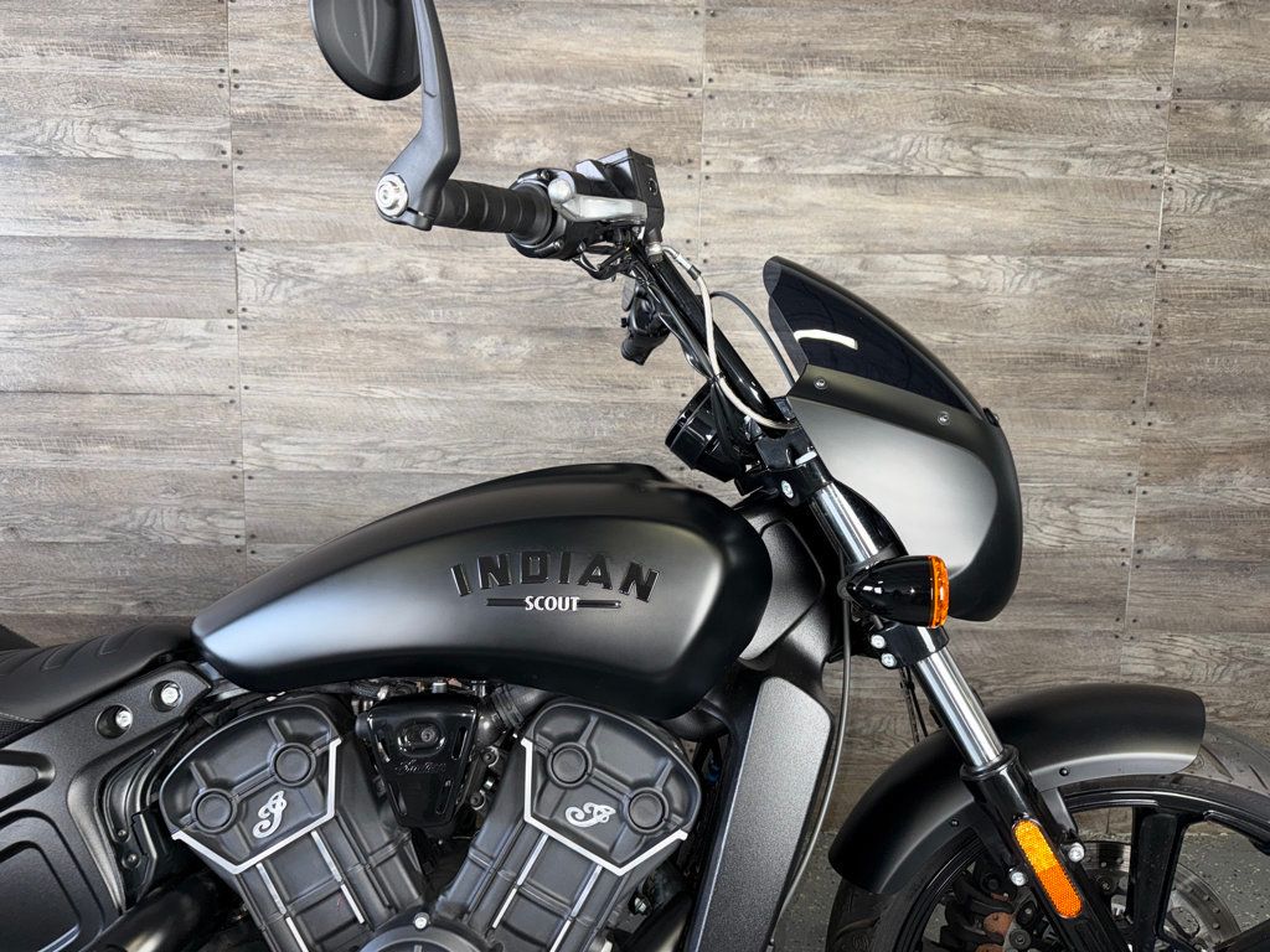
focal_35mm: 24
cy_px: 476
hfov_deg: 71.6
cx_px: 635
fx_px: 881
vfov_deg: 56.8
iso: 64
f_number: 1.78
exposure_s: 1/30
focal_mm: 6.76
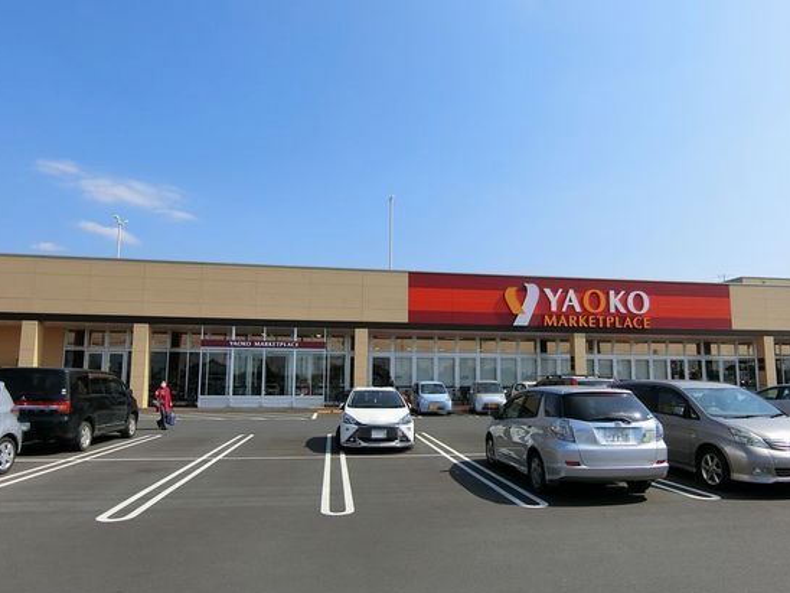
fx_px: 525
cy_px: 323
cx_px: 422
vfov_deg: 58.8
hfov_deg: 73.8
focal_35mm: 23
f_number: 7.2
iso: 80
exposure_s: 1/320
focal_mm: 4.6
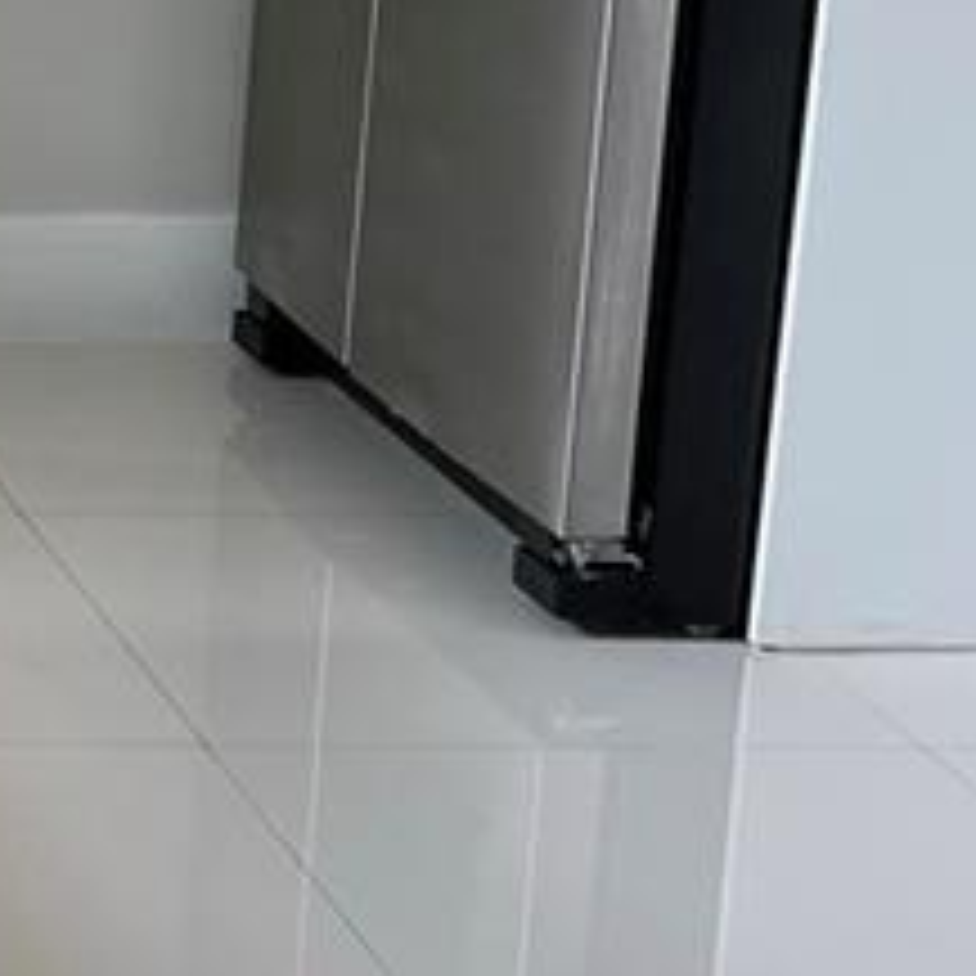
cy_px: 13
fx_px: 4051
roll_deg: -1.0
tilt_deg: -12.1
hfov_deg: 12.4
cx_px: -846
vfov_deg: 13.6
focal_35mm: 127
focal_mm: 5.7
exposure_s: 1/60
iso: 80
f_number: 1.5
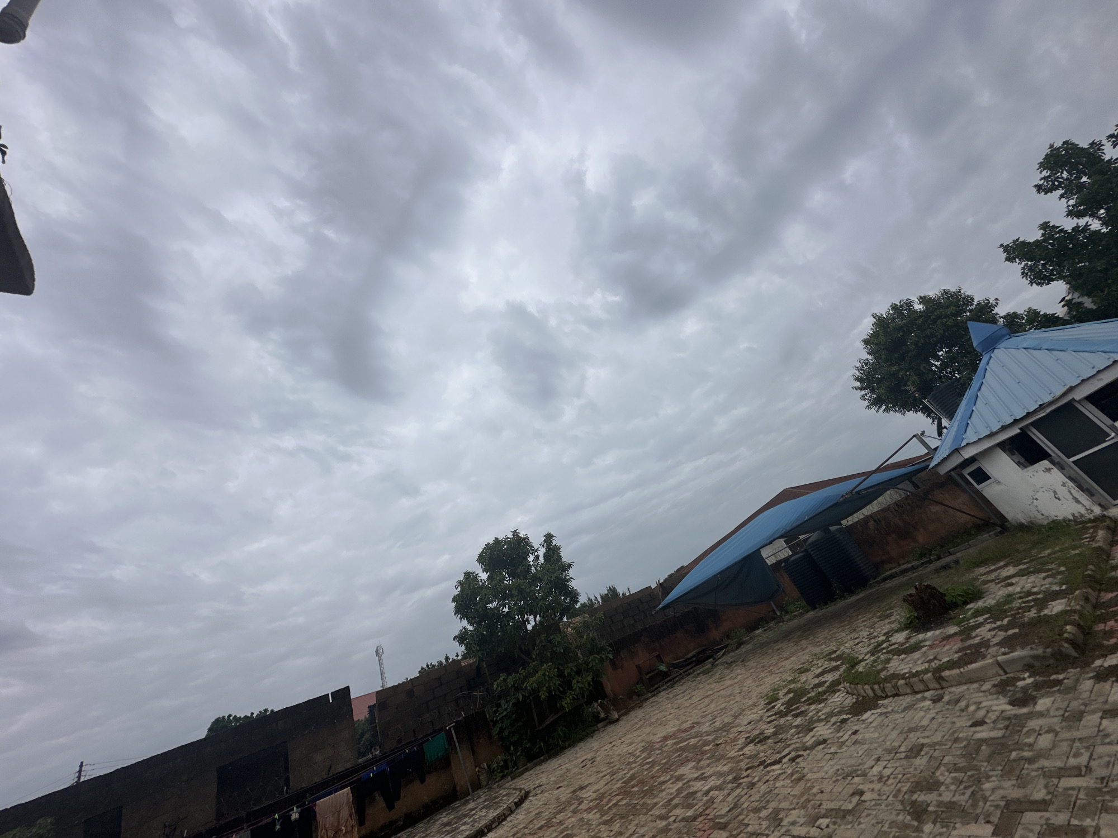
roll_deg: +25.6
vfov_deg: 85.7
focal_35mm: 14
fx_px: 452
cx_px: 559
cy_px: 419
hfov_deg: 102.1
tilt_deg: +31.3
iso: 50
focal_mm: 2.22
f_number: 2.2
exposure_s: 1/3861
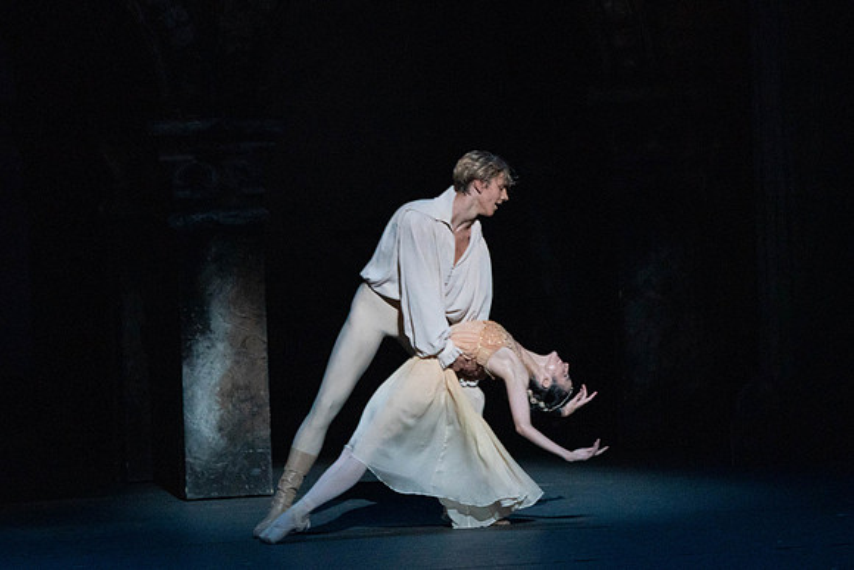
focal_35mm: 405
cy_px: 267
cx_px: 414
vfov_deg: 3.4
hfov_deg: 5.1
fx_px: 9599
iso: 8000
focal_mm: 306
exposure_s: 1/250
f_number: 6.3
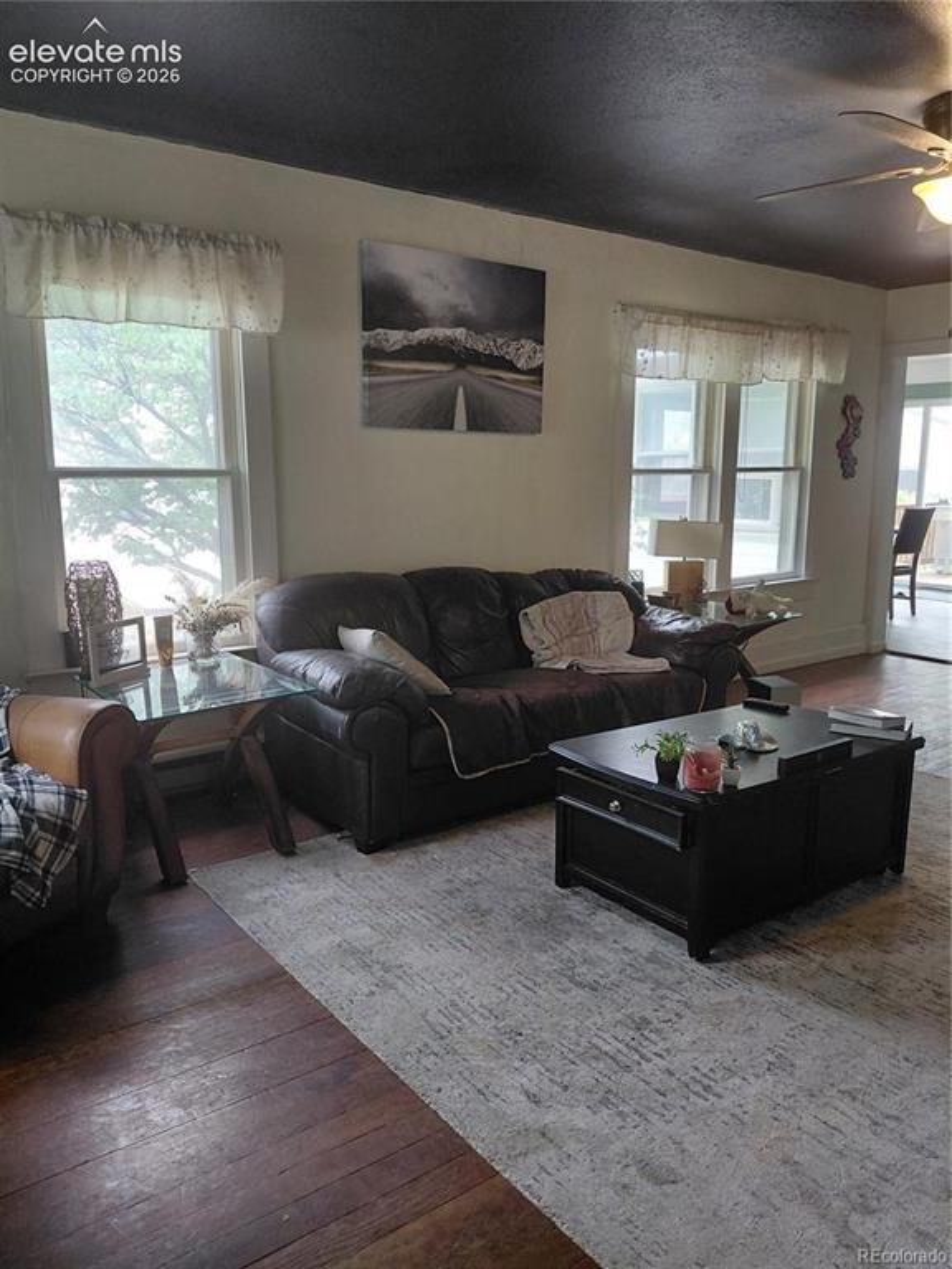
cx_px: 476
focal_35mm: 25
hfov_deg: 54.9
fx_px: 917
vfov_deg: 69.4
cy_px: 634
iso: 160
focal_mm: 4.69
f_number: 1.8
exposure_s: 1/60
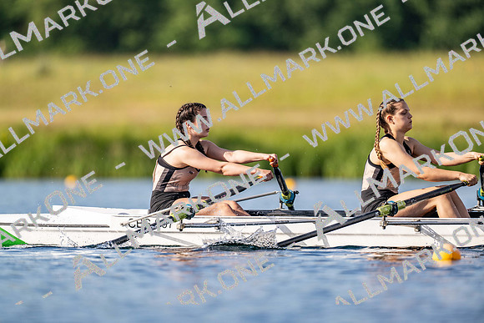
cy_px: 162
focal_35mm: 600
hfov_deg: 3.4
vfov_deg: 2.3
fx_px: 8068
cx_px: 242
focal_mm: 600
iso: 280
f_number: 4
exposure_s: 1/2500
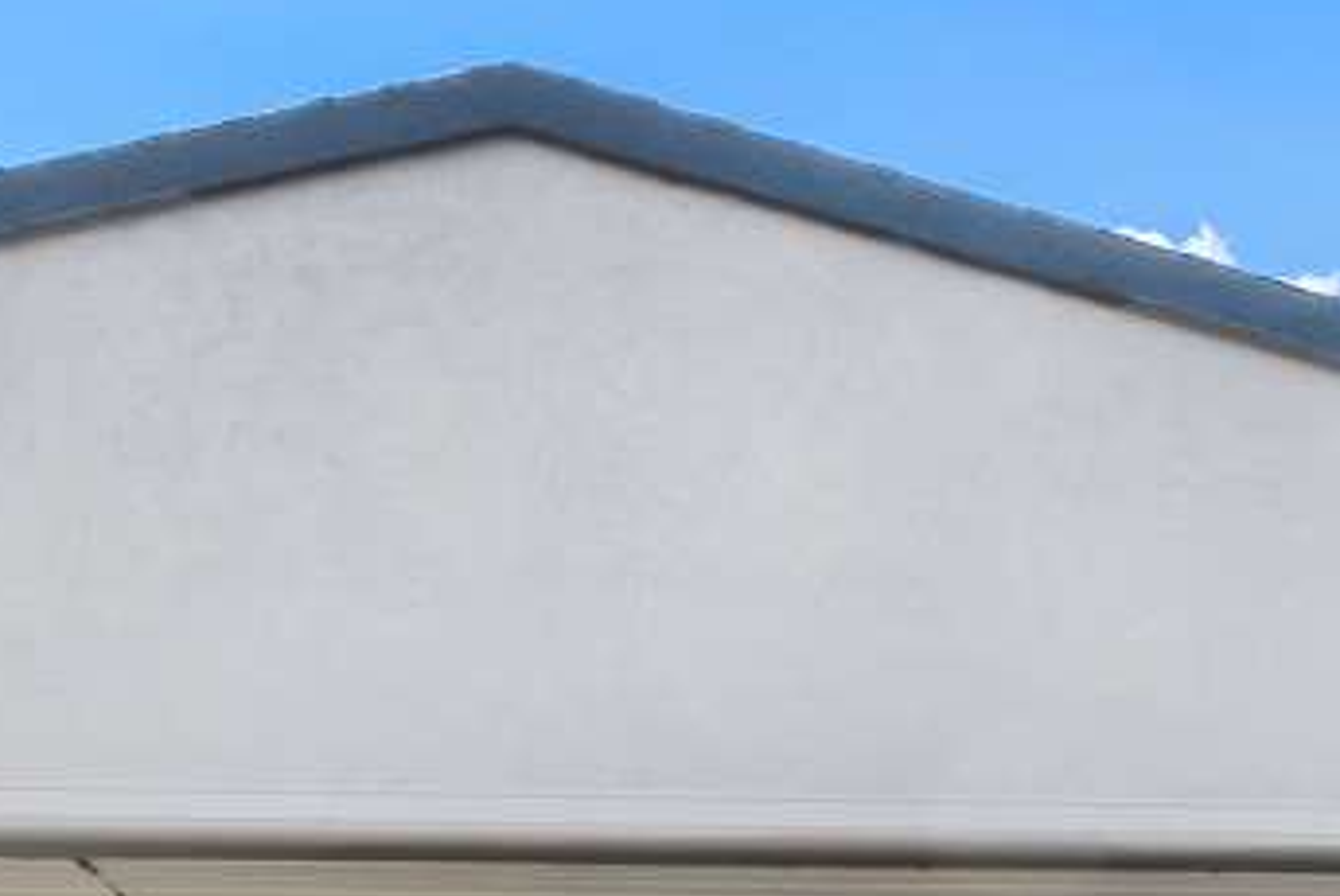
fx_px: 2272
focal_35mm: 61
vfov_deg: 20.1
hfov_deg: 30.1
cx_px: 1398
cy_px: 1215
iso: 400
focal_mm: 14
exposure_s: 1/125
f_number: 11
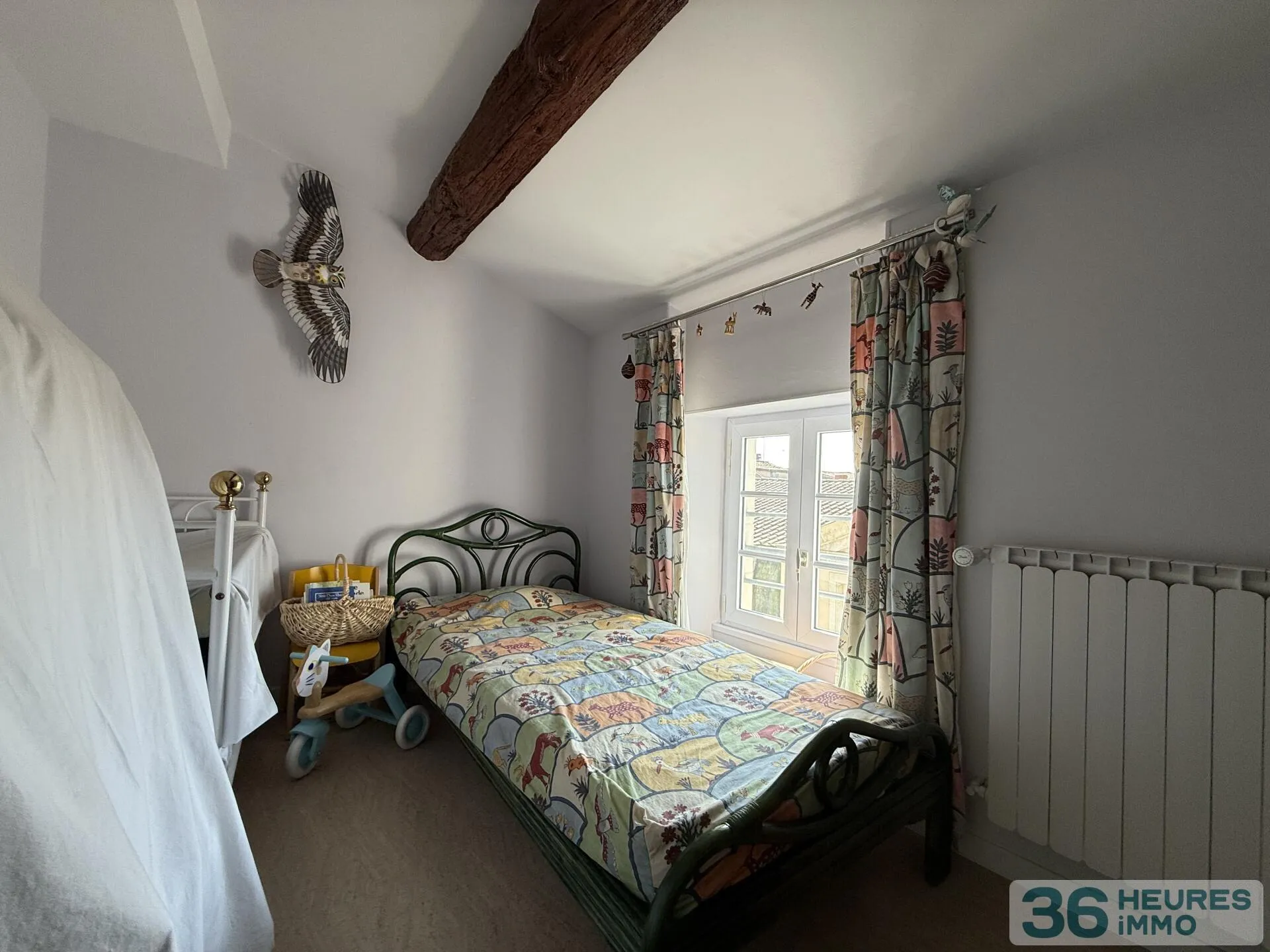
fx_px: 514
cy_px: 476
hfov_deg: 102.1
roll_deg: -0.7
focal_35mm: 14
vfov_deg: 85.7
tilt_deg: +1.5
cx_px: 635
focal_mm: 2.22
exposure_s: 1/148
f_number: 2.2
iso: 64
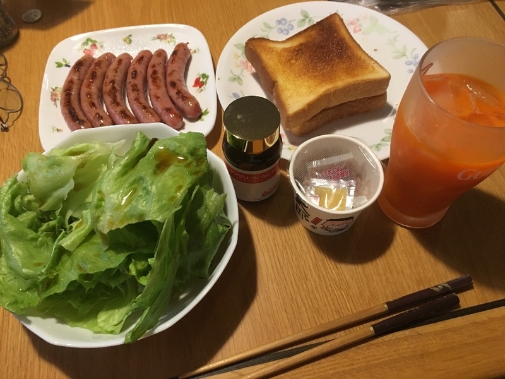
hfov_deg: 61.7
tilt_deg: -59.4
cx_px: 252
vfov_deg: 48.2
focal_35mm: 29
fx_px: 423
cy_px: 190
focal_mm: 4.15
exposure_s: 1/15
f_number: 2.2
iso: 100
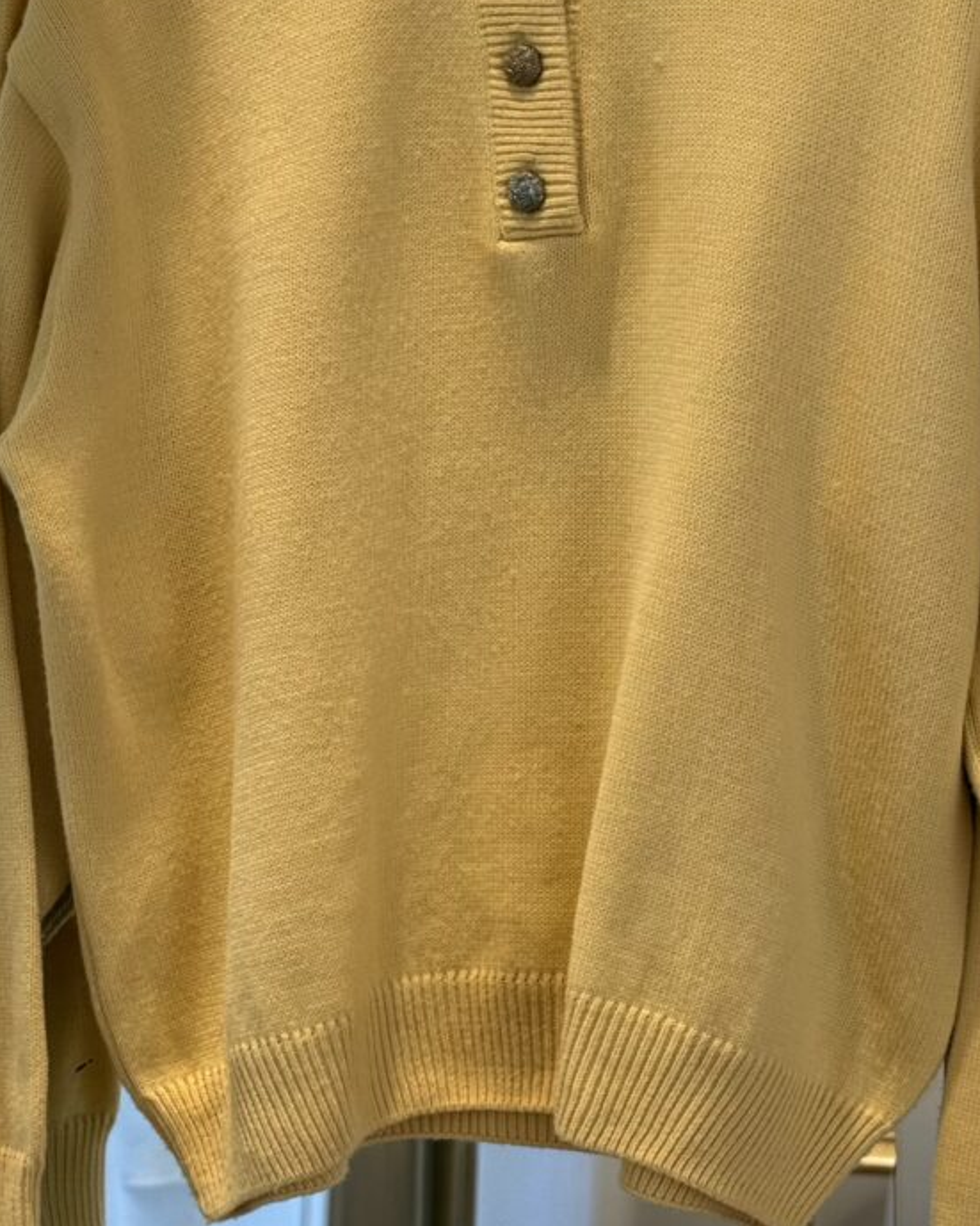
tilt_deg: -3.5
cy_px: 461
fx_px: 3155
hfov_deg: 17.7
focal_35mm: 87
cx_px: 539
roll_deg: +0.7
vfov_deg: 21.9
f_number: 1.78
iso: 50
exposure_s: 1/220
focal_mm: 6.76
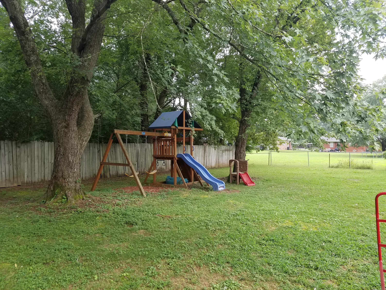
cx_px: 193
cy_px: 145
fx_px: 290
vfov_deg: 53.1
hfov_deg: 67.3
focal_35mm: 26
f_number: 1.7
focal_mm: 4.2
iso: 50
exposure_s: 1/122
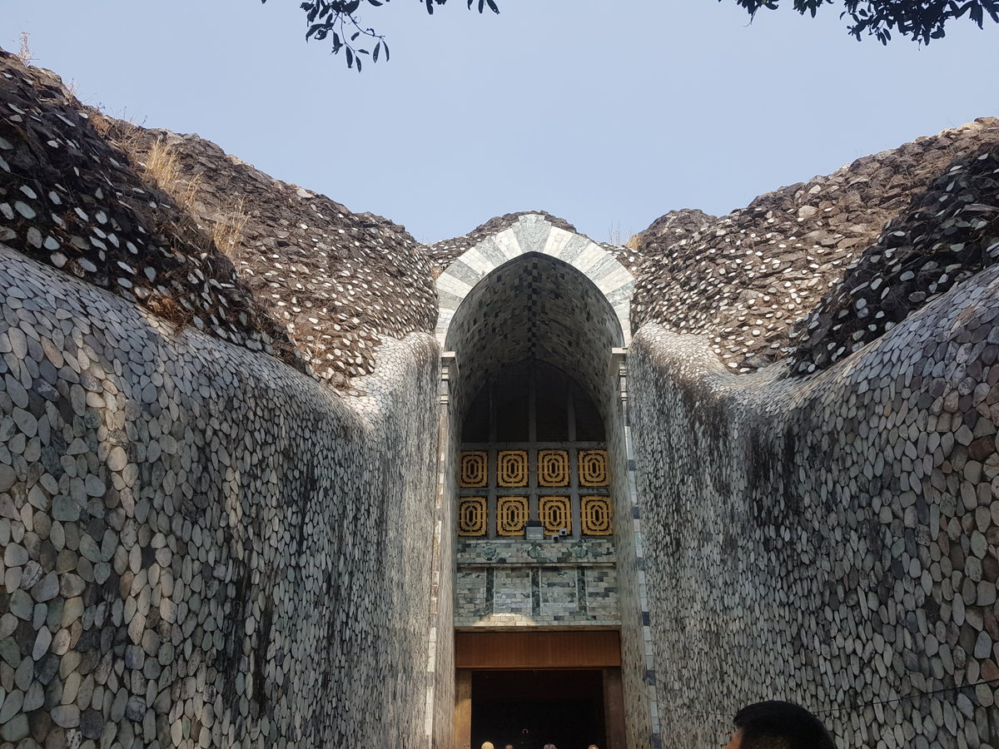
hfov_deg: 67.3
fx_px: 750
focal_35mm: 26
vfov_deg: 53.1
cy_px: 374
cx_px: 500
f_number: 1.7
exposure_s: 1/1348
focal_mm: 4.3
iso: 40
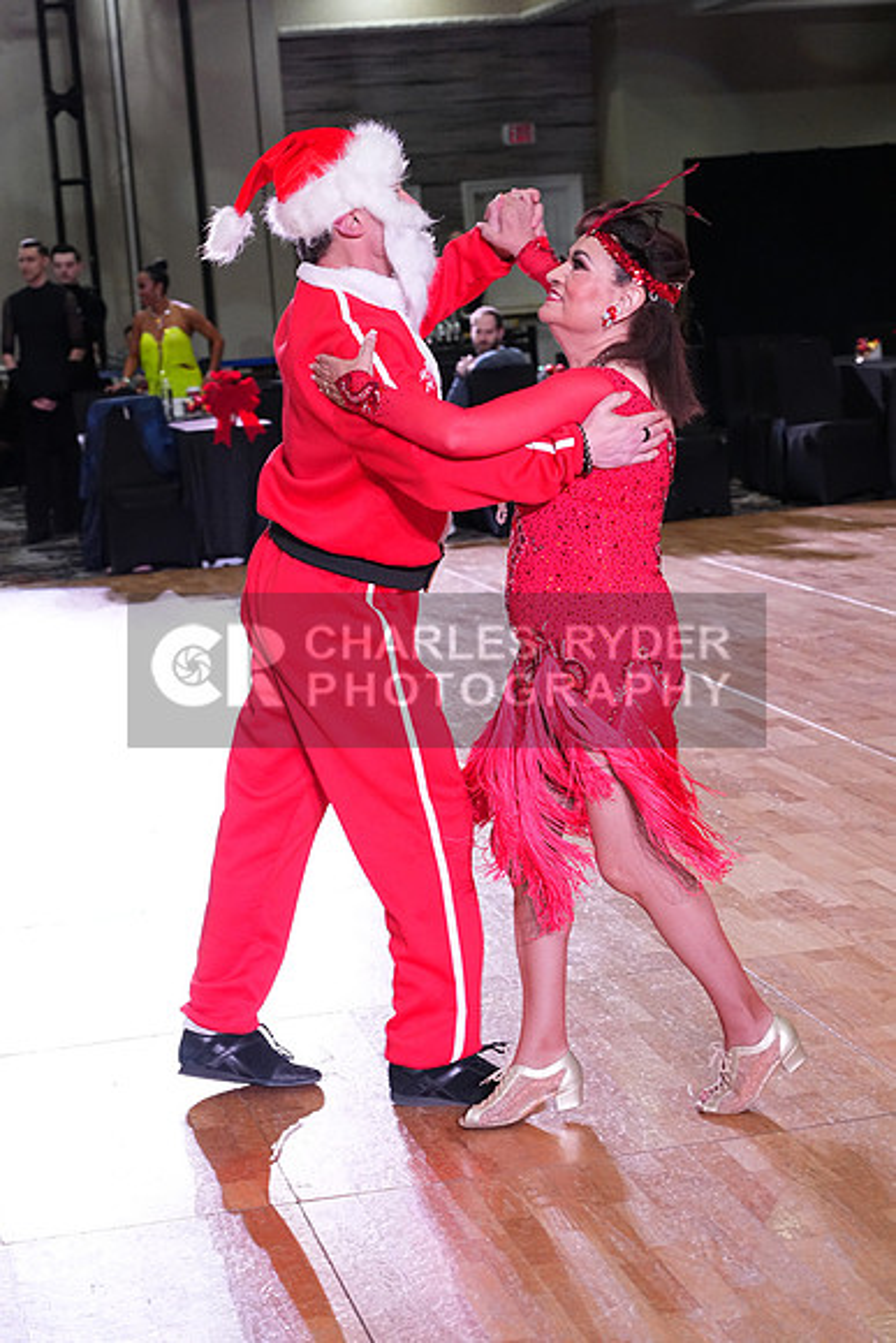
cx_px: 448
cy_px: 672
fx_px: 2612
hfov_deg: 19.5
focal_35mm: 70
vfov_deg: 28.8
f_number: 5.6
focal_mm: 70
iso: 5000
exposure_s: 1/320
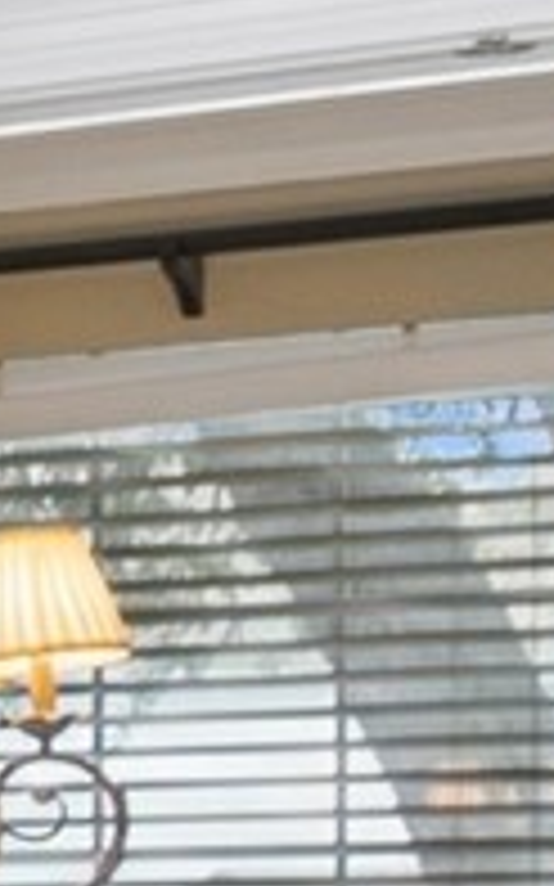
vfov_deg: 9.7
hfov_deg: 4.5
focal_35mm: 208
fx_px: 5019
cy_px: 1423
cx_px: -2919
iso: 250
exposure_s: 1/3.33
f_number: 8
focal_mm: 18.5
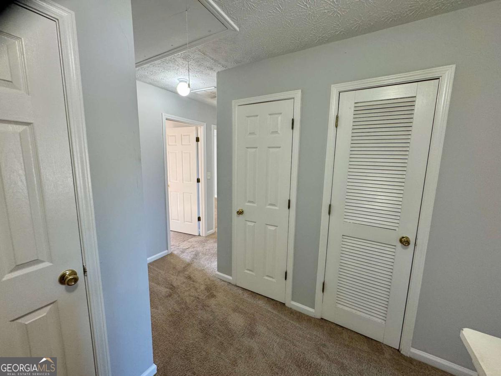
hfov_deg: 102.1
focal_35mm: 14
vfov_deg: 85.7
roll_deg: -1.5
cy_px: 188
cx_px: 250
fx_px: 203
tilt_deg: -7.8
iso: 160
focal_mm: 2.22
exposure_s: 1/60
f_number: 2.2
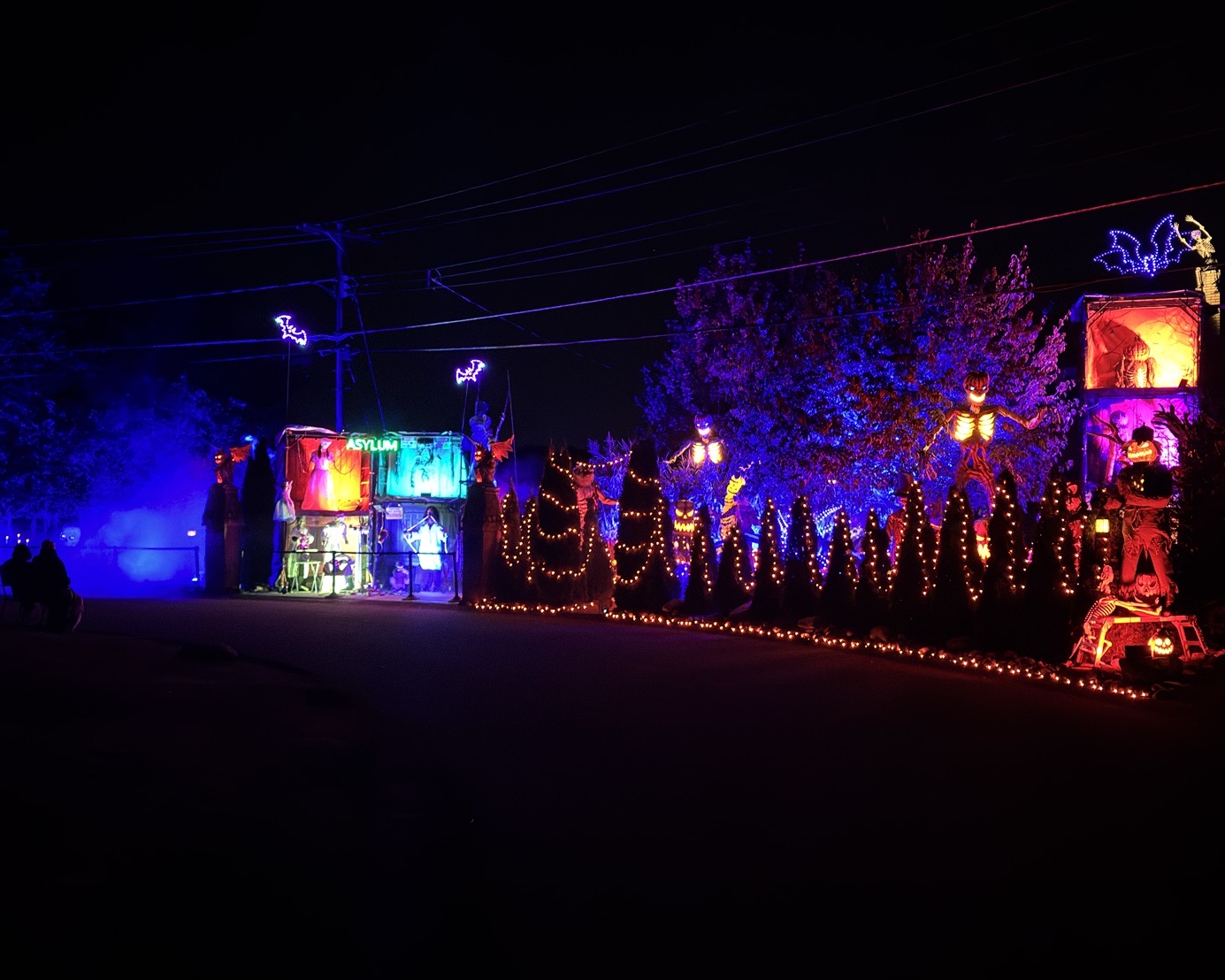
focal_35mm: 37
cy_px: 483
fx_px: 1341
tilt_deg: +1.3
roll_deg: +0.1
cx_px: 660
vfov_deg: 40.1
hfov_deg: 49.0
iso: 1250
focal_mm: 6.76
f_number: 1.78
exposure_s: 1/15
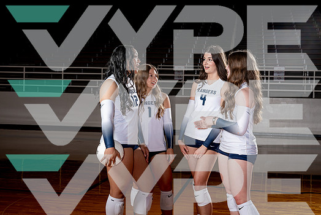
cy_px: 113
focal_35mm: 52
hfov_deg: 38.2
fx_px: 464
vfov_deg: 26.0
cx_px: 164
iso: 100
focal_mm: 47
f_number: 8
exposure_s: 1/250
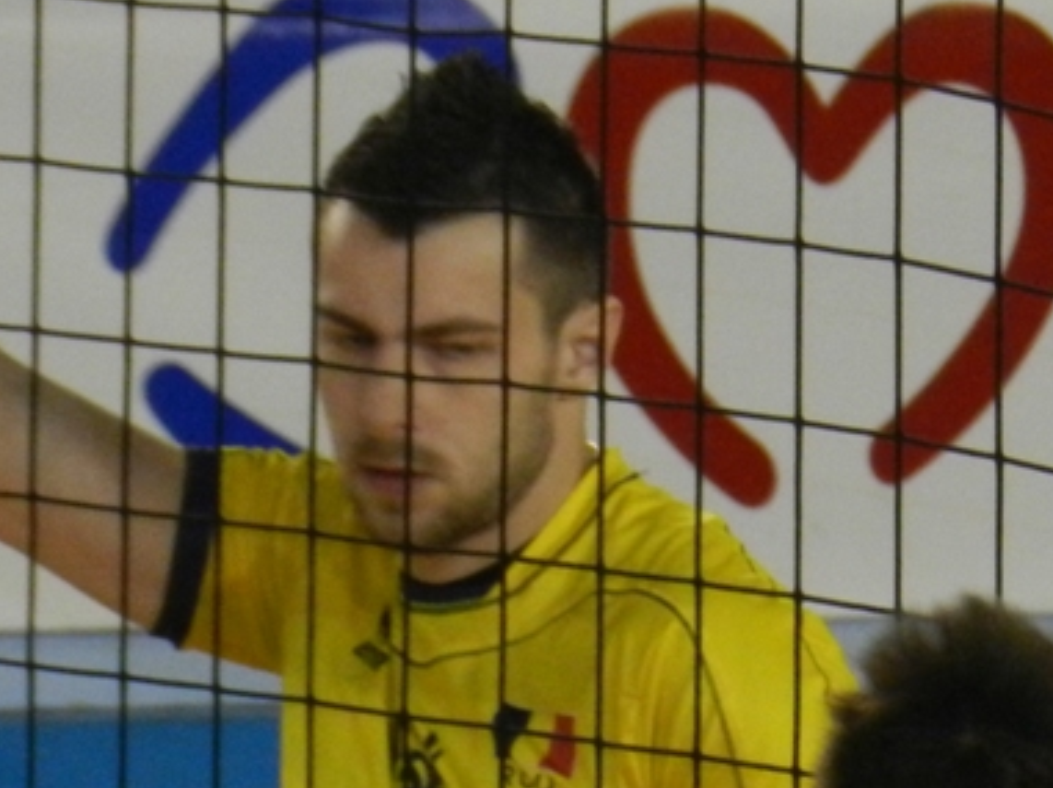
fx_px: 30421
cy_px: 995
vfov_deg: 1.5
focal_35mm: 1001
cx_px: 1296
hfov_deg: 2.0
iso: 800
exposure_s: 1/60
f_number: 5.6
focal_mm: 66.1
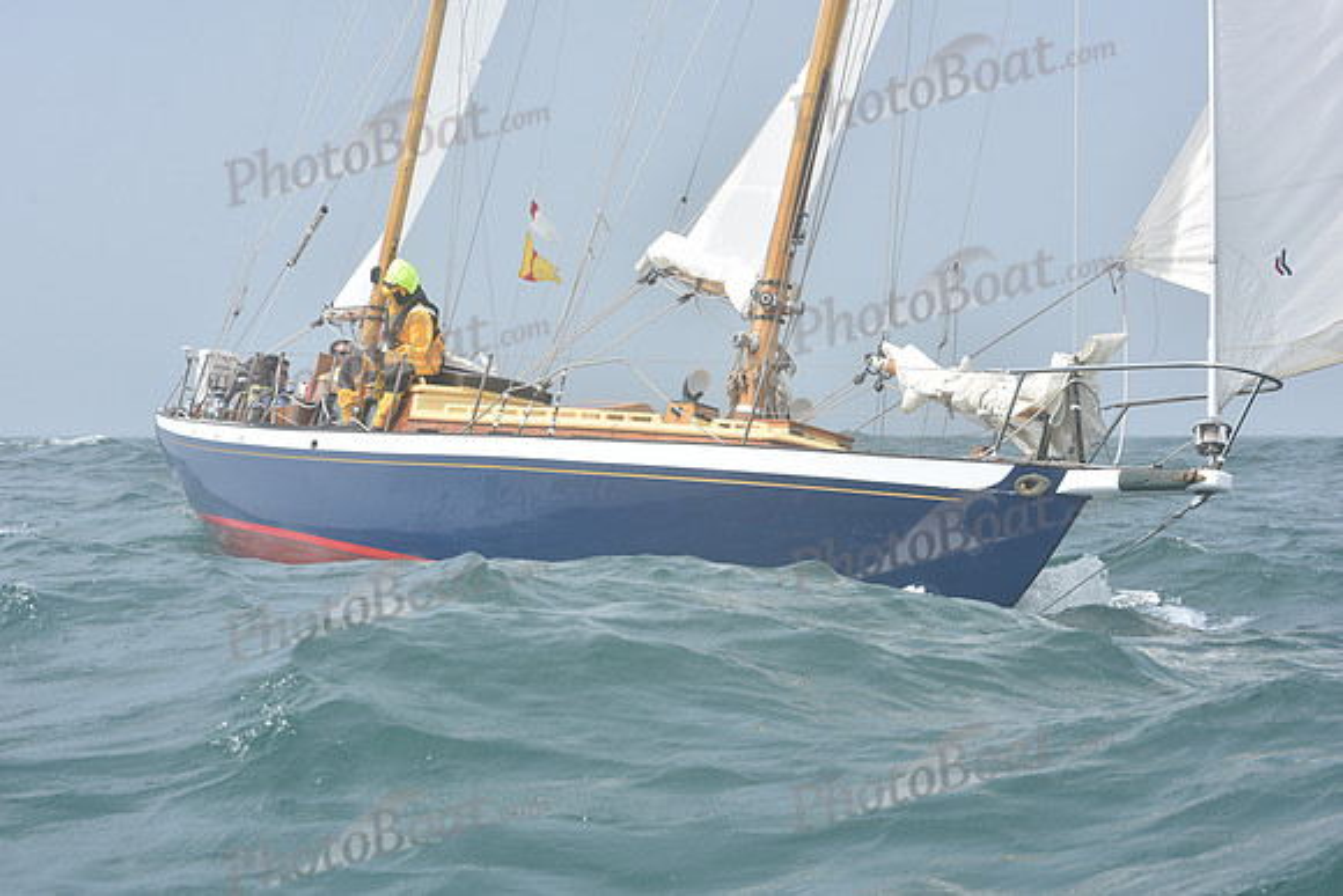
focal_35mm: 92
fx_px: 3433
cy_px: 448
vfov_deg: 14.9
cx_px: 672
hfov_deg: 22.1
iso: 320
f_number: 10
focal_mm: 92
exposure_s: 1/800
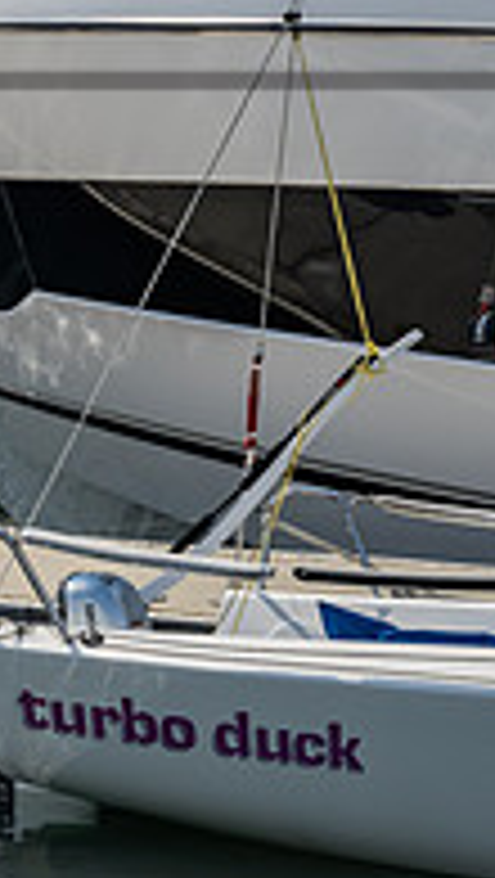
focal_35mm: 218
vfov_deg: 9.9
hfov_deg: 5.4
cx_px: -770
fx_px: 5076
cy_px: 187
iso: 640
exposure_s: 1/800
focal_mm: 70
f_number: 13
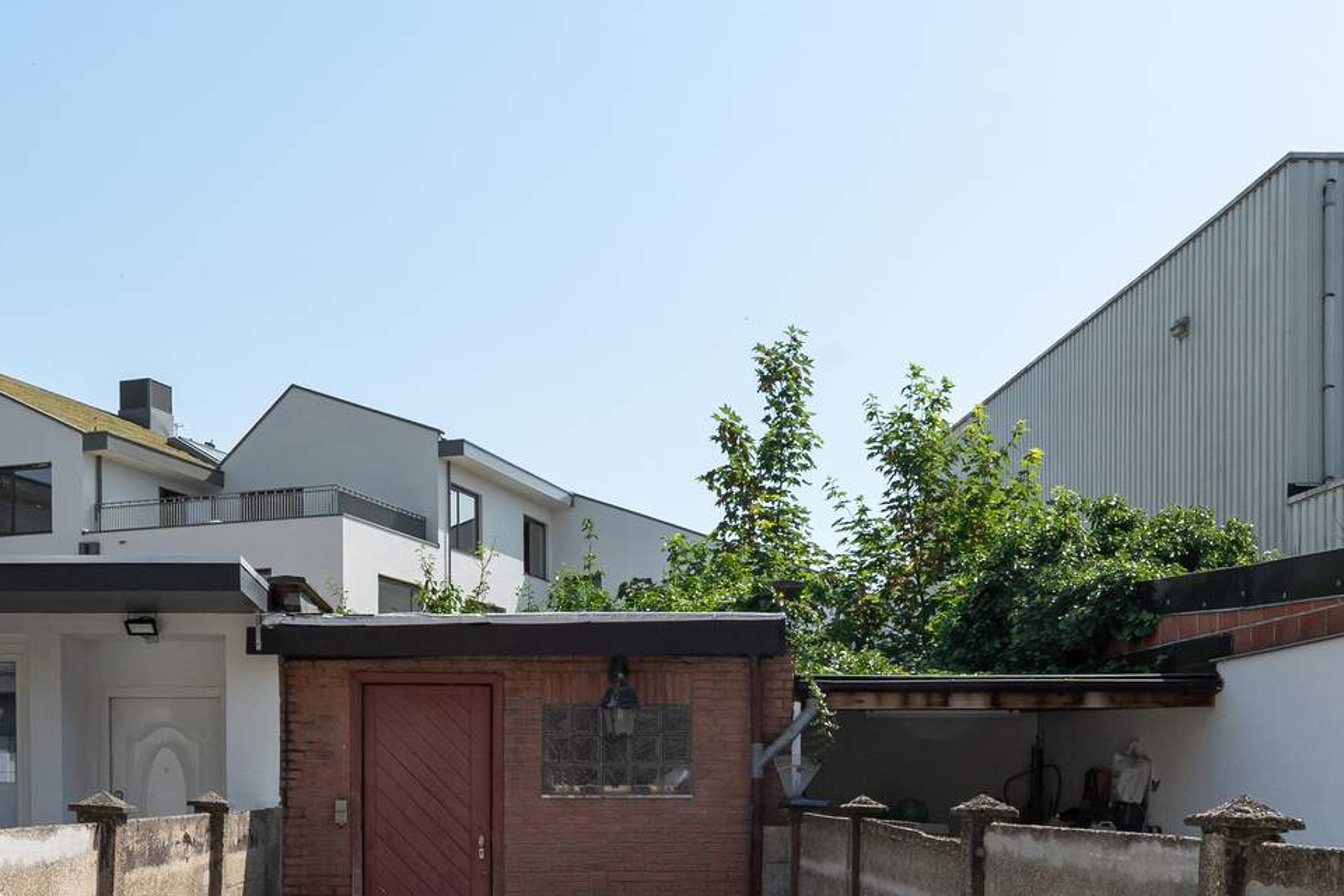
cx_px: 622
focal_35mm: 40
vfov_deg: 32.3
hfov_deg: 48.4
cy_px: 741
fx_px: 1493
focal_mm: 16
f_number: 11
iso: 250
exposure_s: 1/500
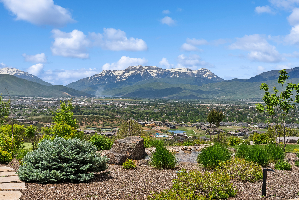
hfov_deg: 44.2
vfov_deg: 30.4
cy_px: 100
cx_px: 150
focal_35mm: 44
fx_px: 368
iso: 640
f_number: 6.3
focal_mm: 44.3
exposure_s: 1/5000
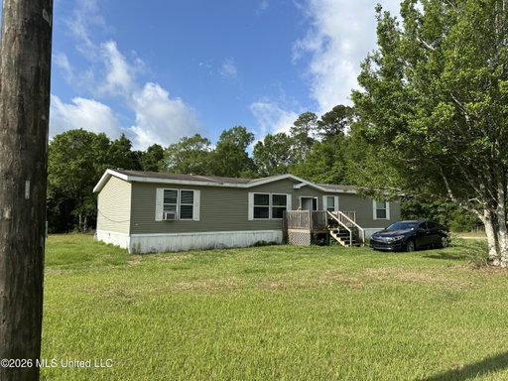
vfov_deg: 56.8
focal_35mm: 24
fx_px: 352
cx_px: 254
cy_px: 190
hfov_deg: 71.6
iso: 80
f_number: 1.78
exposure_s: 1/3861
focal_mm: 6.86
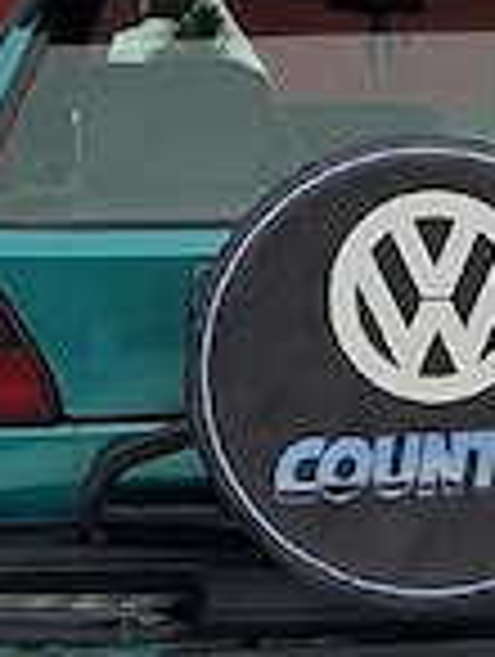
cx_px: 423
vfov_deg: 30.6
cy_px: 270
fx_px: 1198
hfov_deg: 22.9
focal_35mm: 63
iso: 50
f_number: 1.8
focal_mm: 5.54
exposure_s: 1/2000
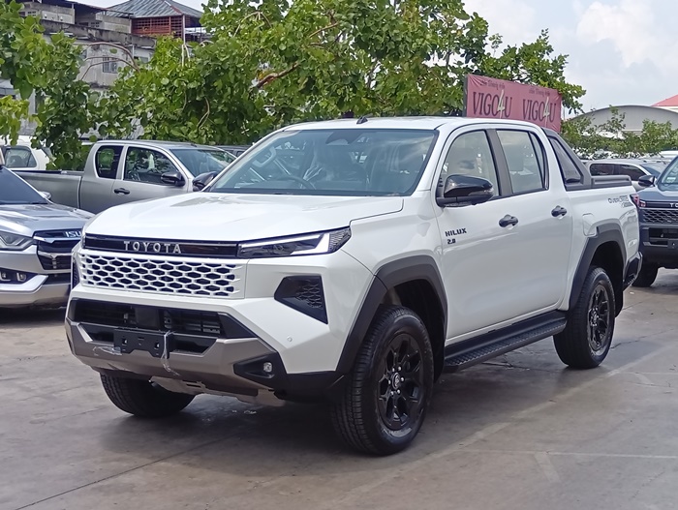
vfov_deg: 27.1
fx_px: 1059
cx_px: 339
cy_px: 255
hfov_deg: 35.5
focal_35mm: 54
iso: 51
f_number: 1.8
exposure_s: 1/1145
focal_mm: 3.84
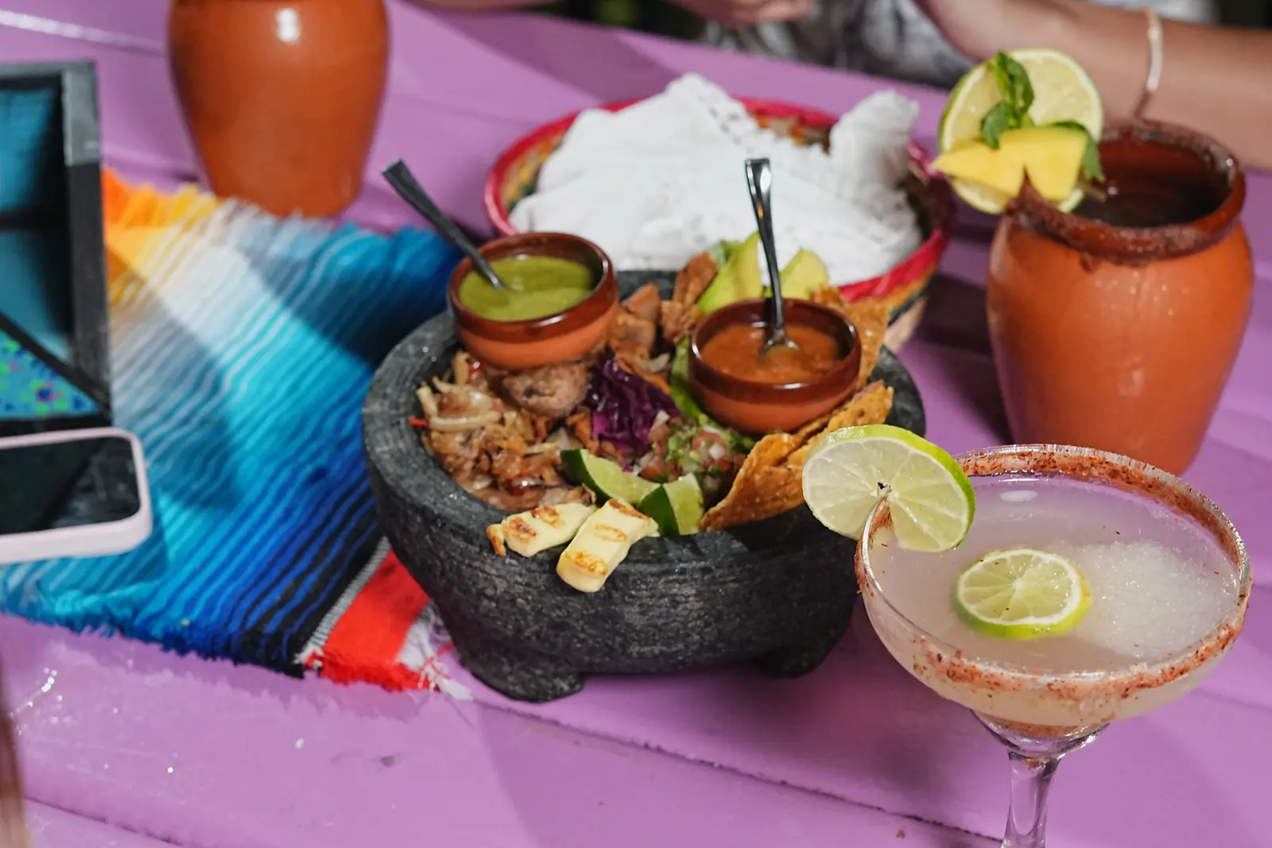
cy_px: 424
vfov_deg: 18.2
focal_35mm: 75
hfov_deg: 27.0
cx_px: 636
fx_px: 2650
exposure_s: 1/90
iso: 2500
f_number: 4.5
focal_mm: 50
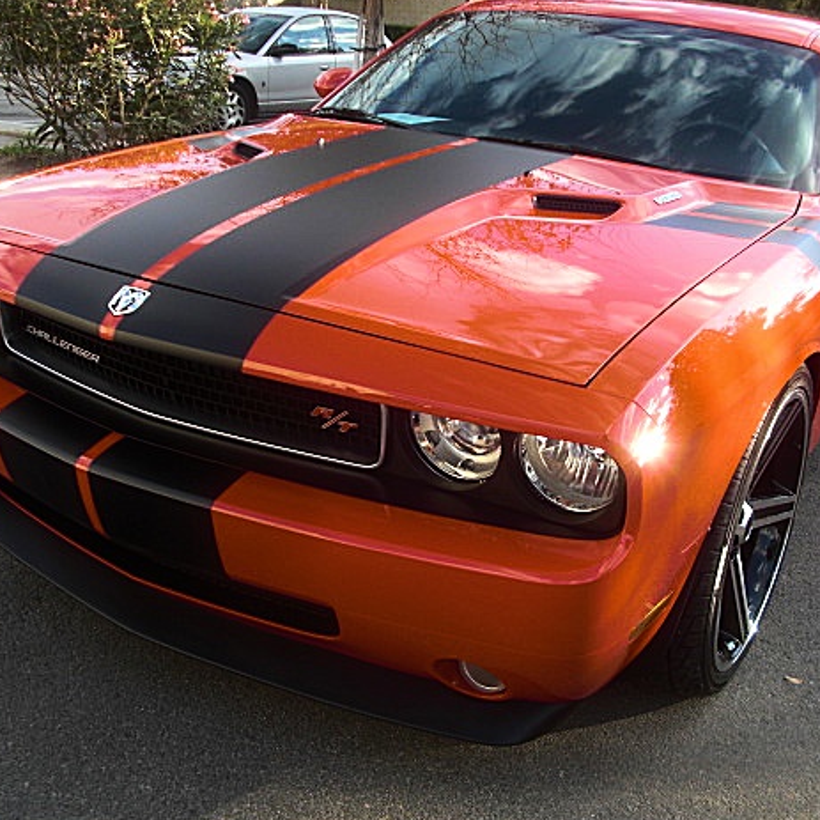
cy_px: 414
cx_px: 427
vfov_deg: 38.3
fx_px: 1179
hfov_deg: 38.3
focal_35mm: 44
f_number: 2.8
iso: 50
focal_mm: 6.3
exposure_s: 1/160
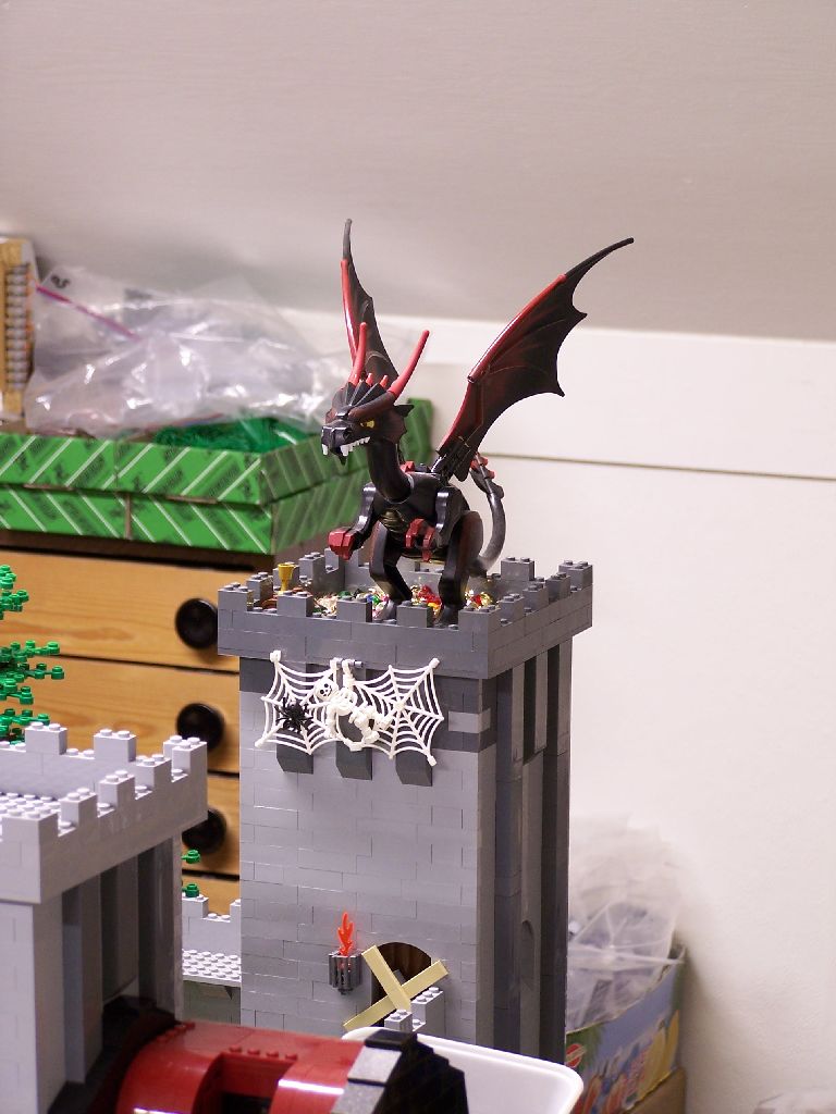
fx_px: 3768
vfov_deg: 16.8
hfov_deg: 12.7
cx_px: 418
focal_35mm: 117
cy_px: 557
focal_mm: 19.4
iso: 80
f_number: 3.2
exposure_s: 1/3
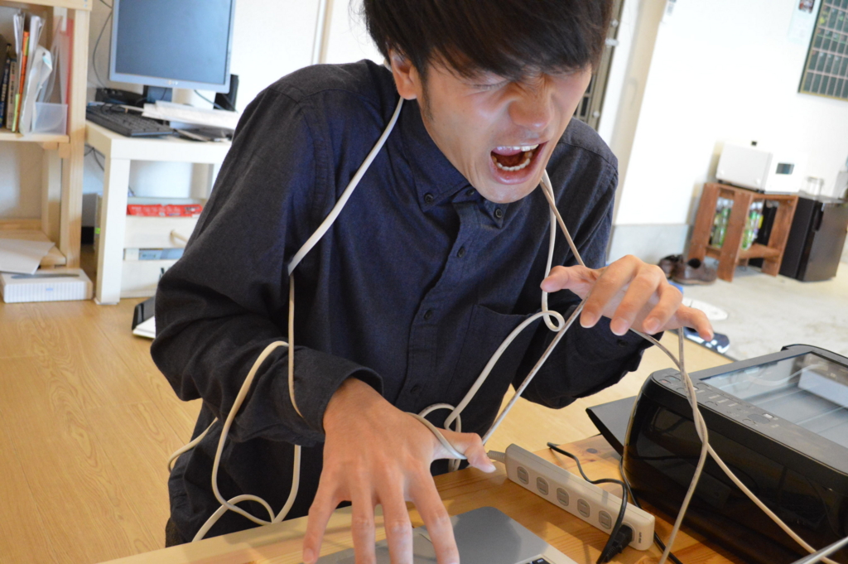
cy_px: 282
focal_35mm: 36
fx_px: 847
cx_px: 424
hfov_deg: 53.2
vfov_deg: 36.8
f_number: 4
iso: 3200
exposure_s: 1/40
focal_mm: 24
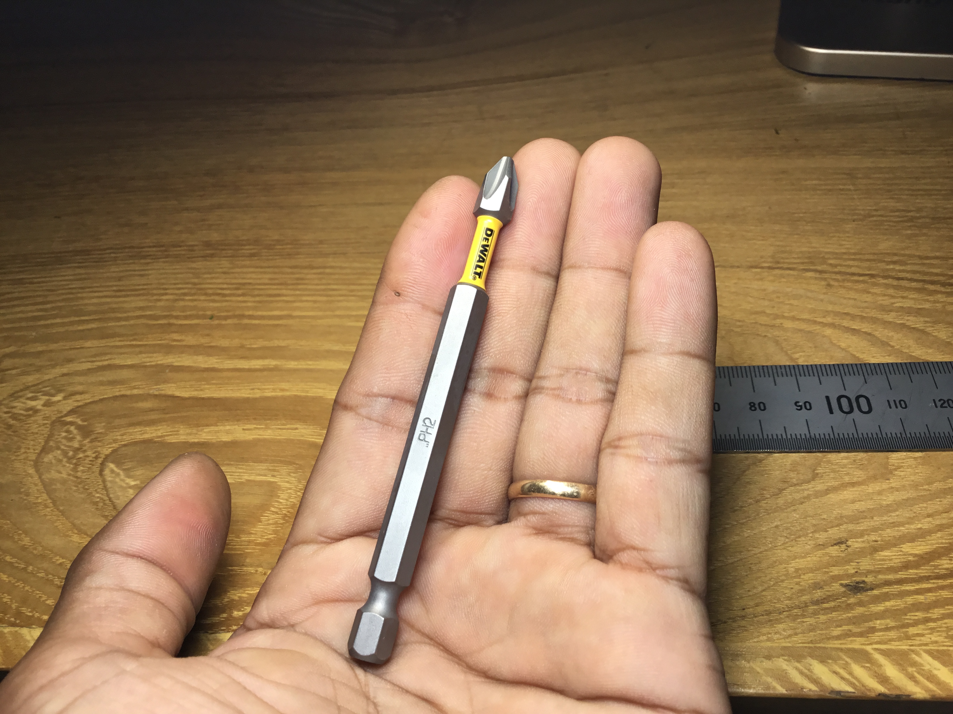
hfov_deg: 58.4
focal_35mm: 31
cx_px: 476
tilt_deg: -46.6
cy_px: 357
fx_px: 853
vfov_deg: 45.4
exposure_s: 1/127
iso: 25
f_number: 2.4
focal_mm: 3.3
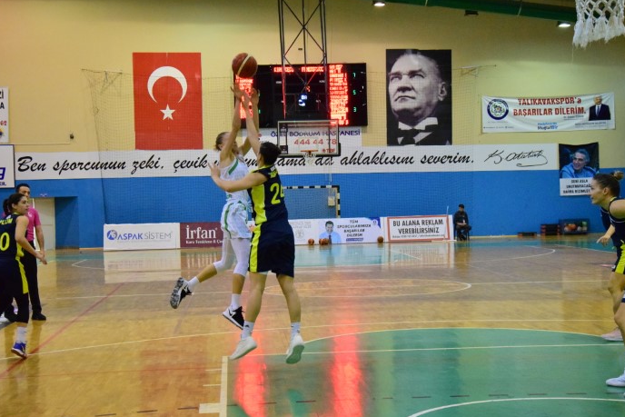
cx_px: 318
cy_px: 210
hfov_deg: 28.6
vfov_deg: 19.3
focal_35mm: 71
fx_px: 1225
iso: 4500
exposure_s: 1/500
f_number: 5.6
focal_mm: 45
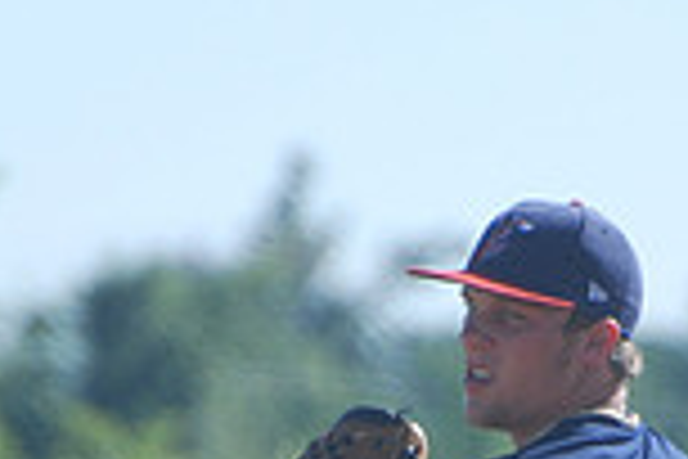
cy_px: 783
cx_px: 535
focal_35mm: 1707
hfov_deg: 1.2
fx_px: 32620
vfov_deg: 0.8
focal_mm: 300
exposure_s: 1/500
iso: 220
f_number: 5.6
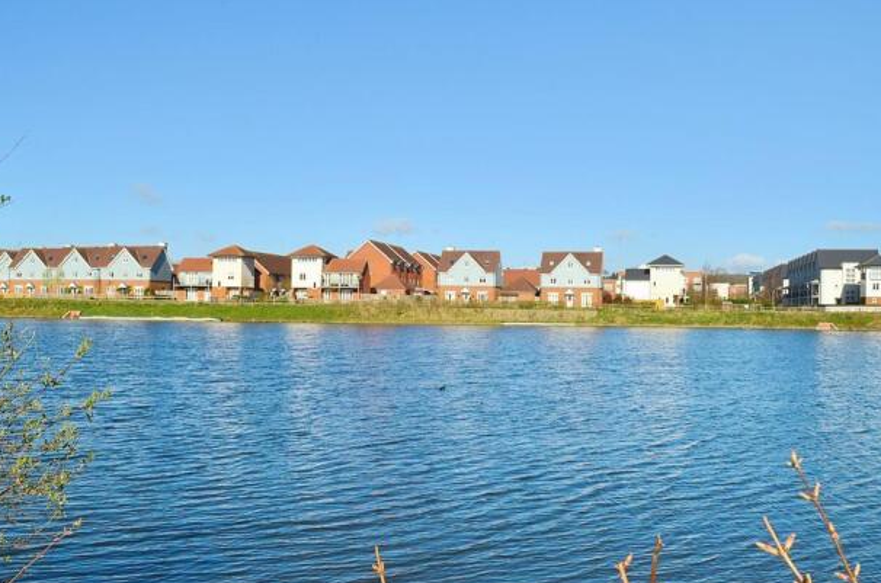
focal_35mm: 39
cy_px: 289
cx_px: 430
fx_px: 952
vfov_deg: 34.0
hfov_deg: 49.6
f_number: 14
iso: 200
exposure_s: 1/250
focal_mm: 24
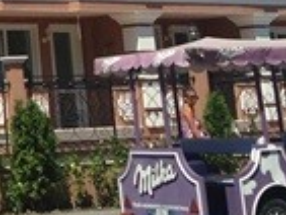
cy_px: -217
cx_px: -132
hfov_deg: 12.5
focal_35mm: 150
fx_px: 1240
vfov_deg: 9.3
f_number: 2.4
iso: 50
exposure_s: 1/2008
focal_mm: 4.13
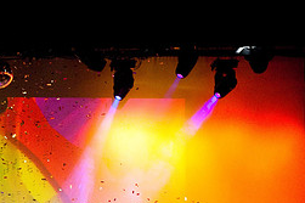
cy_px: 190
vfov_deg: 8.4
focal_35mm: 162
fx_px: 1372
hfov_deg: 12.5
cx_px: -33
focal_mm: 70
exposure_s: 1/200
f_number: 5.6
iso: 3200
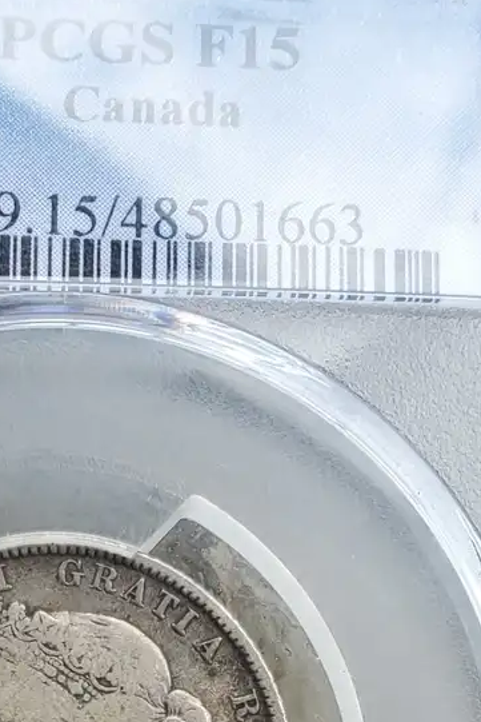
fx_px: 1202
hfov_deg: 21.8
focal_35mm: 60
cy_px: 601
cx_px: -4
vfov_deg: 32.3
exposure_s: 1/357
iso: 50
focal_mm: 4.3
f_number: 2.4
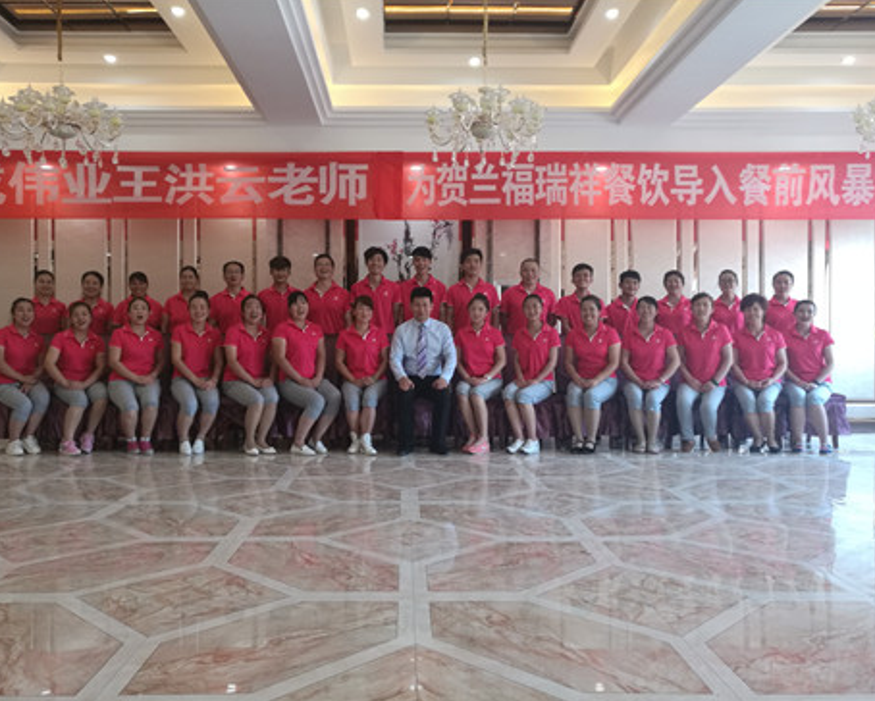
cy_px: 355
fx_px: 752
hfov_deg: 60.4
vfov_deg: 50.0
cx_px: 412
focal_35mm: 29
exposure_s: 1/33.3
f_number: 2
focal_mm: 4.04
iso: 100
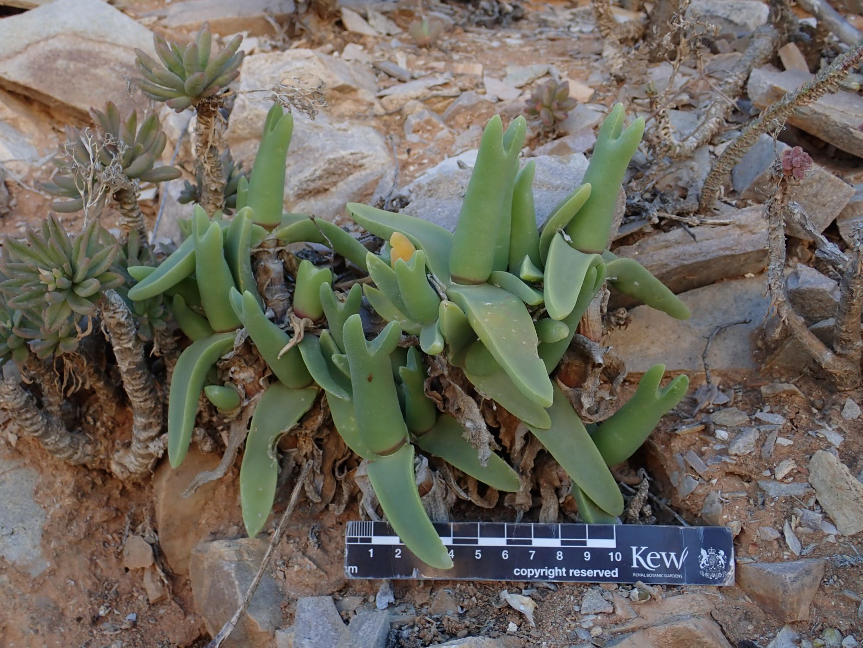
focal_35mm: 38
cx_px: 432
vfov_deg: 37.7
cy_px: 324
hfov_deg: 49.0
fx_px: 947
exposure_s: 1/80
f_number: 3.5
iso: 100
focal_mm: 6.86
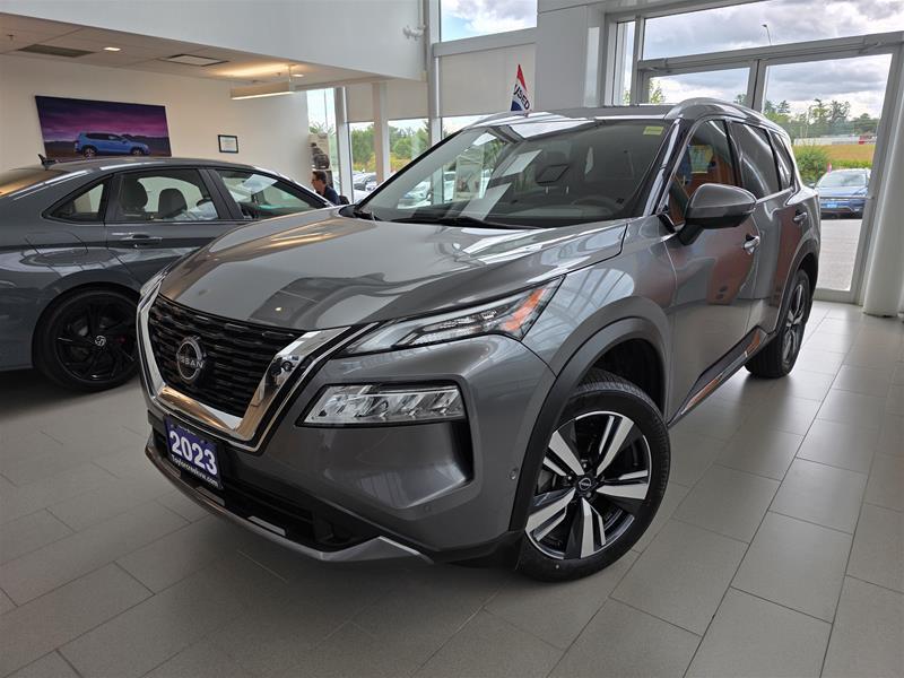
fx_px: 601
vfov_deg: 58.9
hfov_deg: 73.9
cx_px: 452
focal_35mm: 23
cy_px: 339
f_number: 1.7
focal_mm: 6.3
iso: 32
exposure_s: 1/180
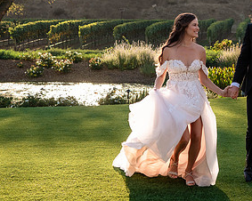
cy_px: 35
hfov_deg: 16.7
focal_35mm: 113
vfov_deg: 13.5
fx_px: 842
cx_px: 249
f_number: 3.5
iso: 160
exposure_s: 1/640
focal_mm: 35
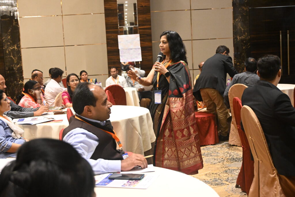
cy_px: 98
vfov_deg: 28.1
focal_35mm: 48
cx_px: 148
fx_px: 393
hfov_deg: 41.1
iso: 5000
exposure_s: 1/100
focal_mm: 32
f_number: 4.5
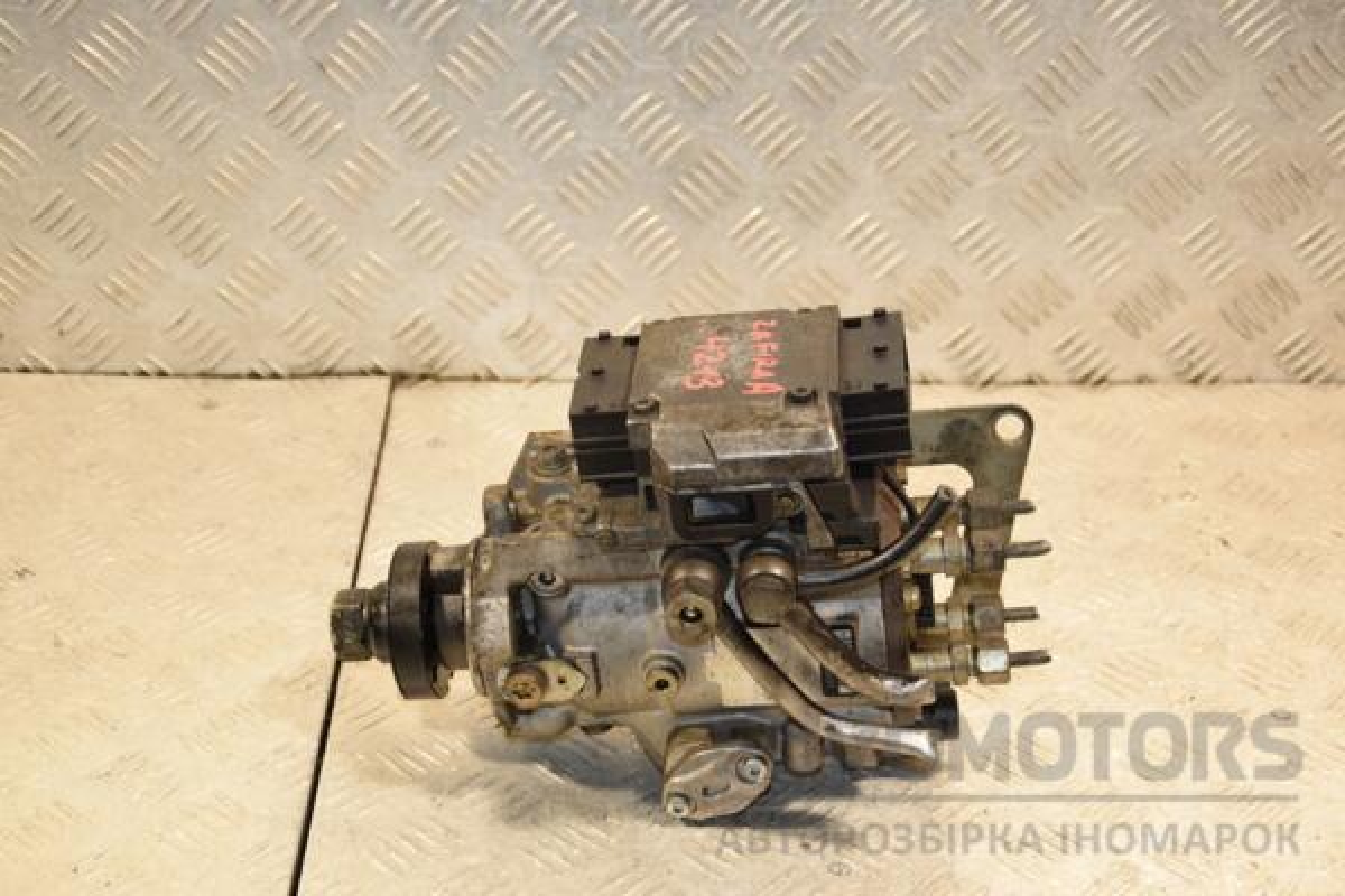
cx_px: 672
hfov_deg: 33.4
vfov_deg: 22.6
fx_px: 2241
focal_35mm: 60
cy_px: 448
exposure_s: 1/200
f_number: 5
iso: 800
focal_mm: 40
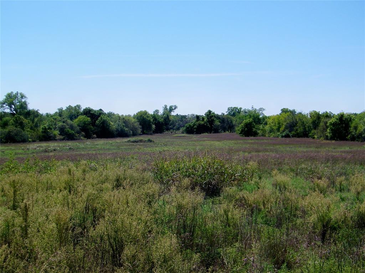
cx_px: 182
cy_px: 136
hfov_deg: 38.9
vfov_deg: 29.7
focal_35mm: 49
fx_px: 517
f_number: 8
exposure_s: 1/250
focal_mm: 8.8
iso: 80
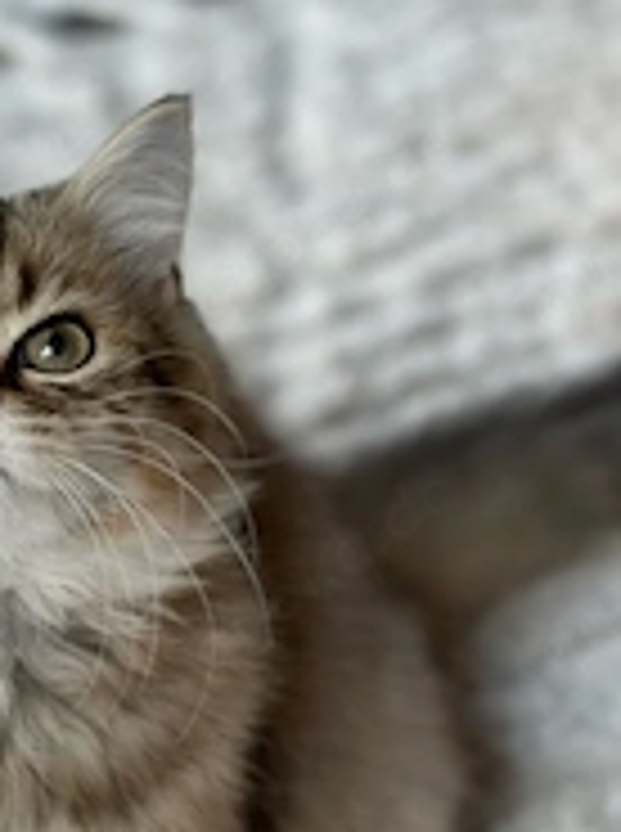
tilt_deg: -38.7
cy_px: 621
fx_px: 2496
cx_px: 76
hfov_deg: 14.1
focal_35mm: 104
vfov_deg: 18.8
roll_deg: +5.0
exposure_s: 1/101
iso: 80
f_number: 1.78
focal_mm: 6.86
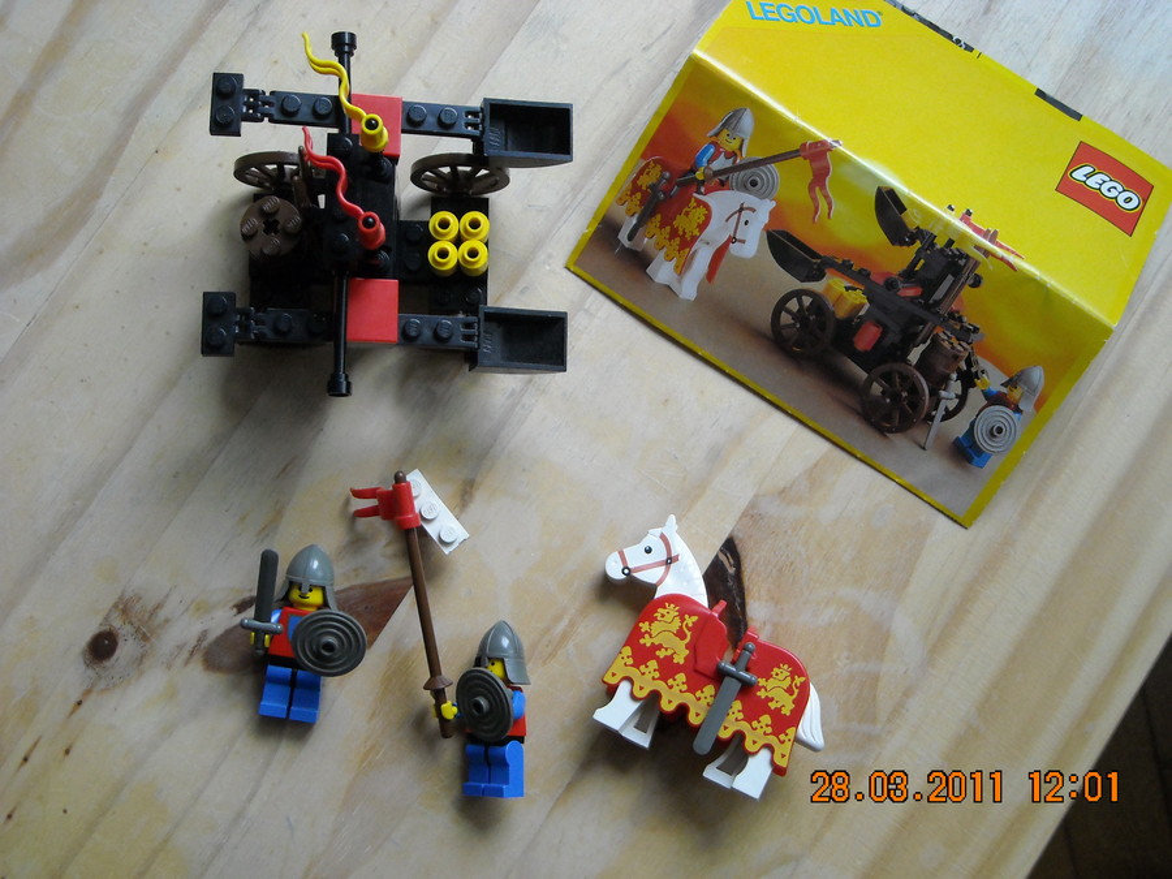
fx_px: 1828
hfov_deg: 35.5
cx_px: 586
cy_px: 440
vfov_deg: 27.0
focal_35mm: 54
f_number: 3.3
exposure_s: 1/176
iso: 295
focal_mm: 8.85
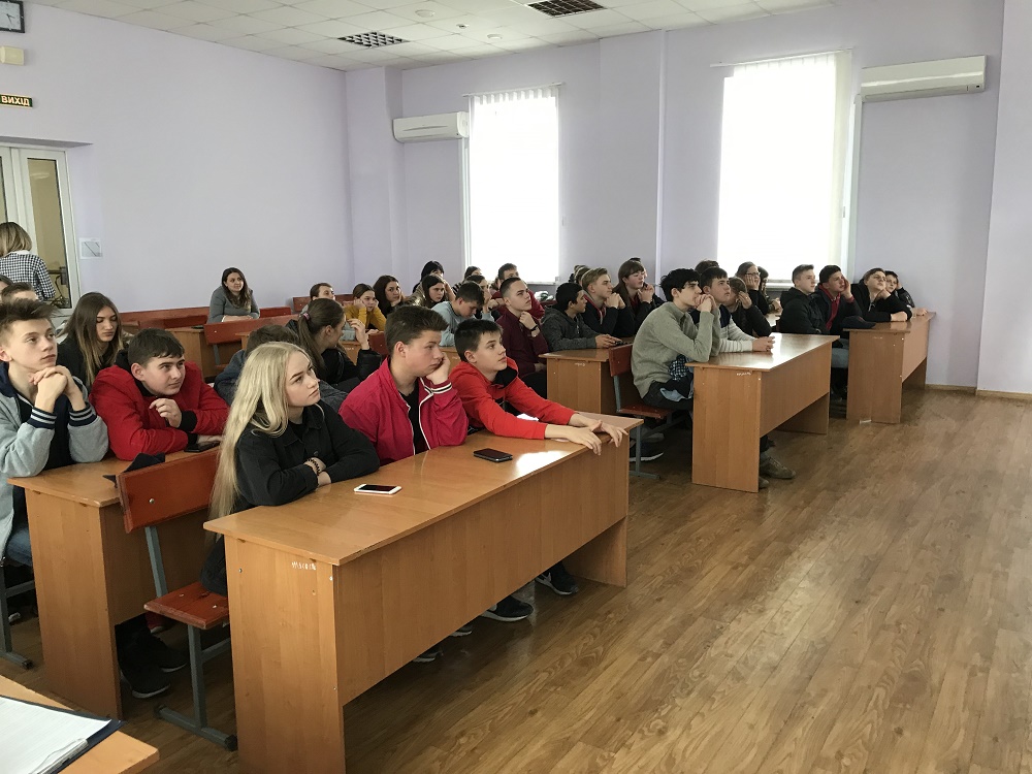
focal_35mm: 28
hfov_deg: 63.4
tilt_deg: -9.9
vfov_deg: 49.7
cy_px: 387
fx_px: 835
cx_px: 516
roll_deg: +1.5
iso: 40
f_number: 1.8
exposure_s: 1/33
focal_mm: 3.99
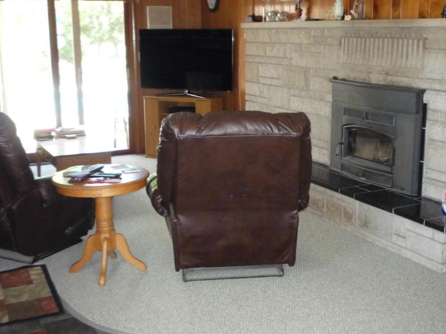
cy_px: 173
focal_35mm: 46
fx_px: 593
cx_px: 274
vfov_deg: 31.5
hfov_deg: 41.0
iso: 400
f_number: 3.3
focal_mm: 5.2
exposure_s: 1/30
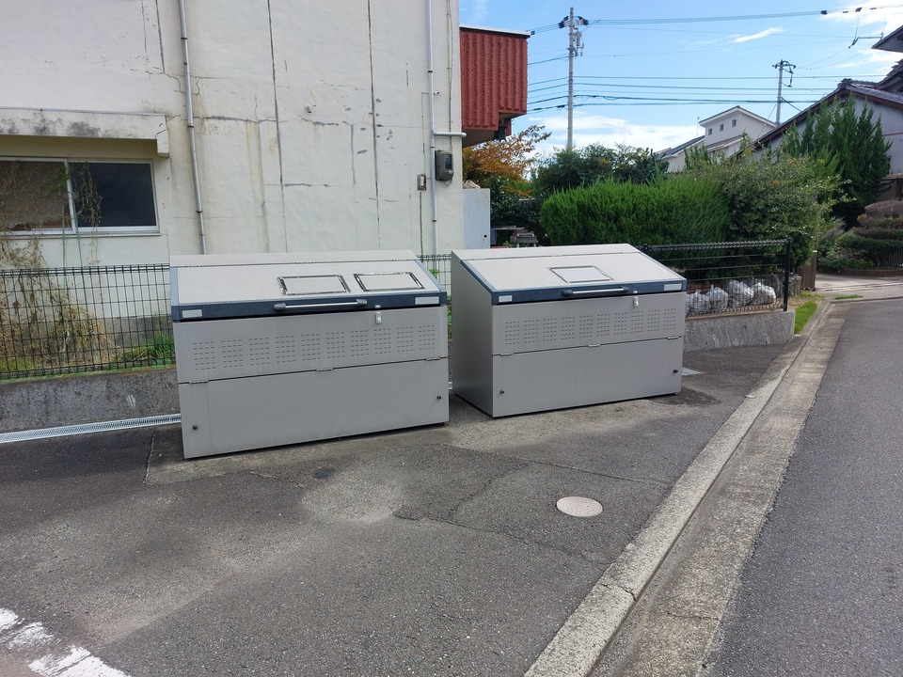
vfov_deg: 56.8
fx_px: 626
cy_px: 338
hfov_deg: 71.6
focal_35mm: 24
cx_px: 452
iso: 25
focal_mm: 5.23
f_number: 1.8
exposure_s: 1/818
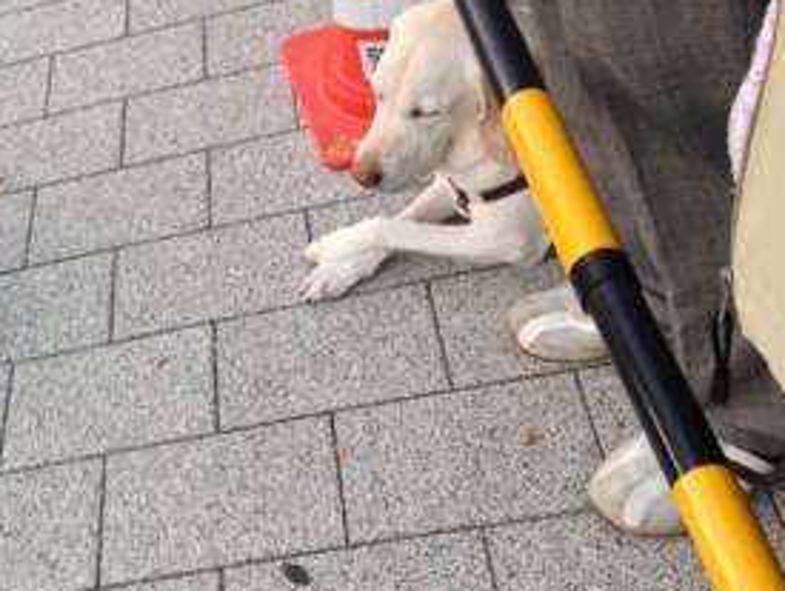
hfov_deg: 34.8
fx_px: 1226
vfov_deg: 27.1
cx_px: 203
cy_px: 291
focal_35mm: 54
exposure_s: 1/20
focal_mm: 4.12
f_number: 2.4
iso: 50
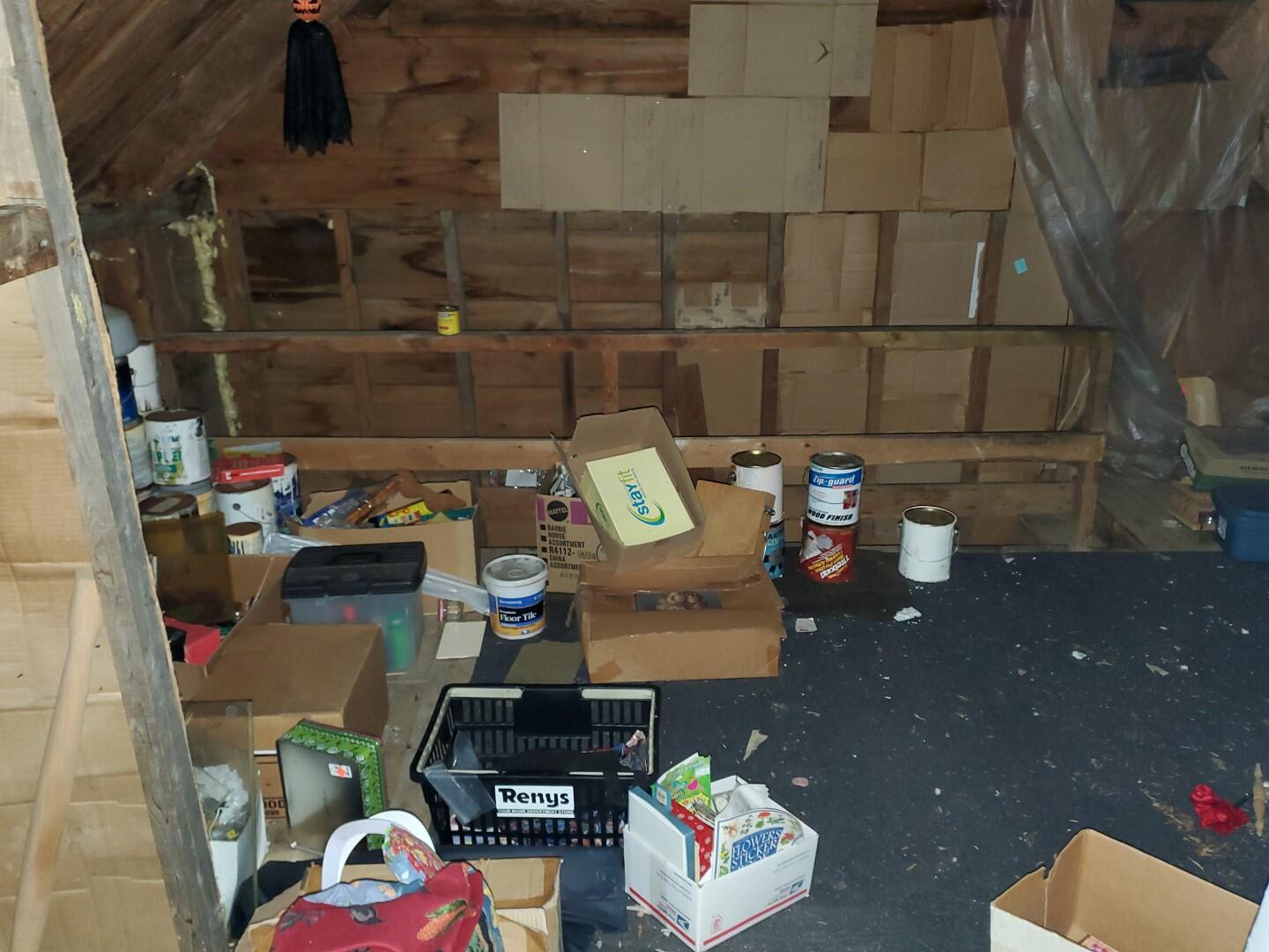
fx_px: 953
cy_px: 476
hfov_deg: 67.3
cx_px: 634
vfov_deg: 53.1
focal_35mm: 26
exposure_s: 1/10
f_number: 1.5
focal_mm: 4.3
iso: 200
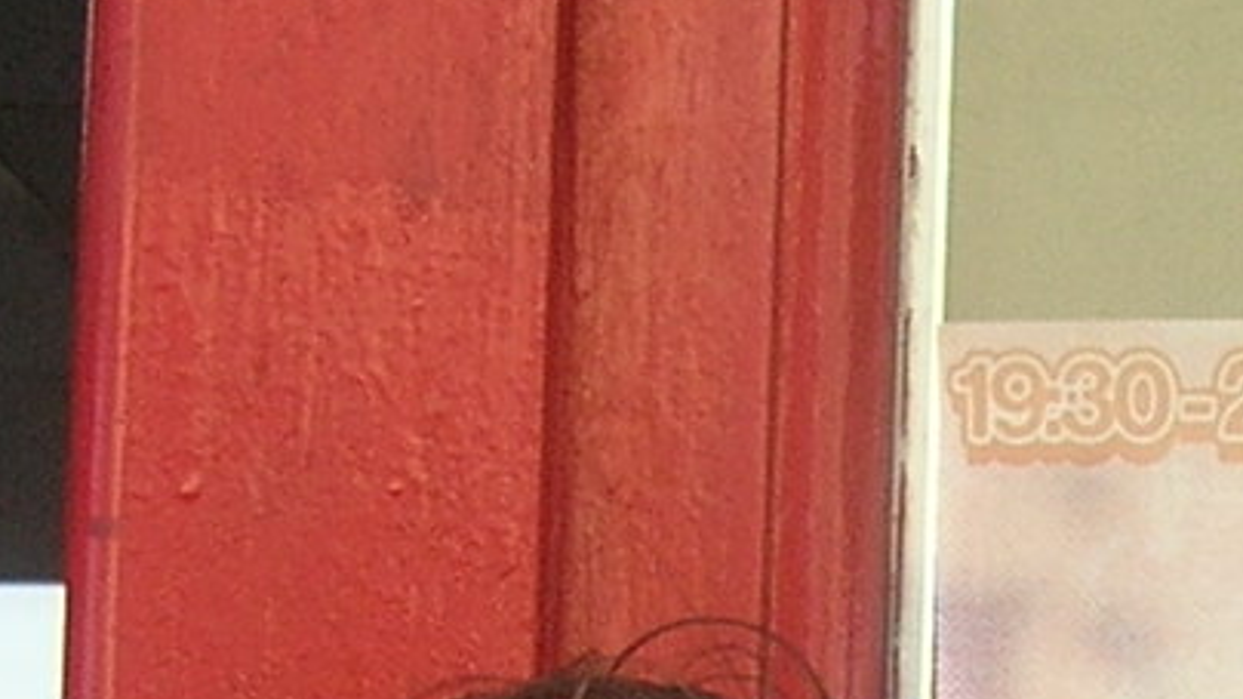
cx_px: 2154
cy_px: 1878
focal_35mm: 222
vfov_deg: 5.2
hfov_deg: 9.3
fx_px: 7315
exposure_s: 1/175
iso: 50
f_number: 2.7
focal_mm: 6
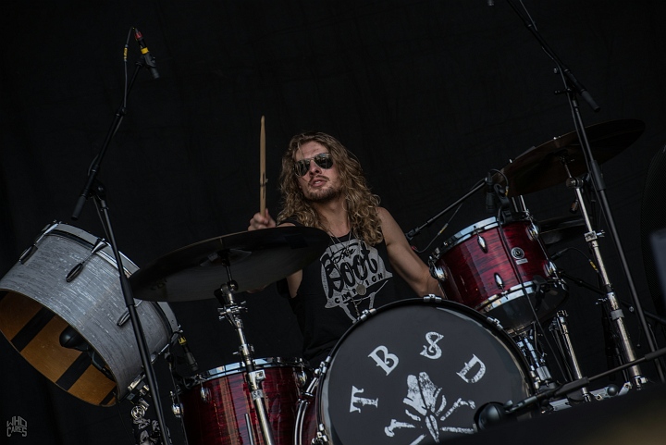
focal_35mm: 200
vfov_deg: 6.9
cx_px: 333
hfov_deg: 10.3
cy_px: 222
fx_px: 3702
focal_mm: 200
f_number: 6.3
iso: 125
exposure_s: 1/100
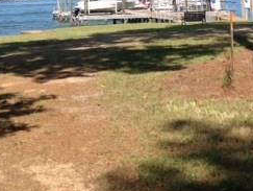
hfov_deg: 21.3
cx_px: 123
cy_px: -55
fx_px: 673
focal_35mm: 92
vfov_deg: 15.4
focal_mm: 4.28
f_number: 2.4
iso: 50
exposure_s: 1/1381
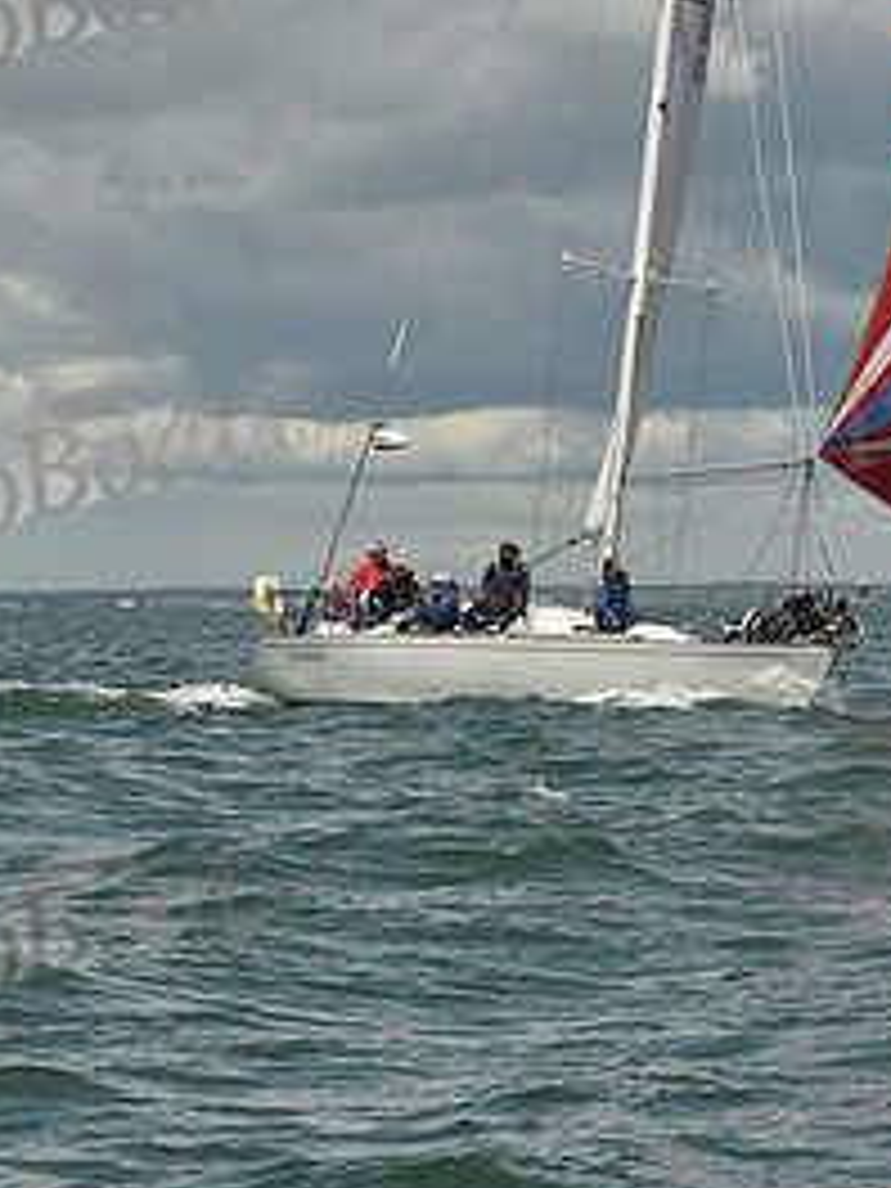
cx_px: 605
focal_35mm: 211
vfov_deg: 9.3
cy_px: 184
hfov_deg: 7.0
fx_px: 7241
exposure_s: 1/800
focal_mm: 100
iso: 320
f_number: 13
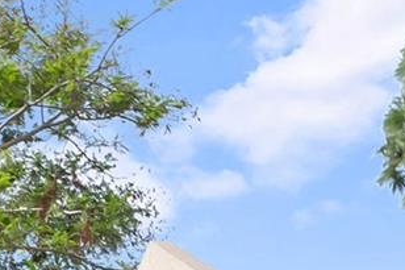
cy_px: 637
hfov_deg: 10.2
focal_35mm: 187
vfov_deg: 6.9
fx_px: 2103
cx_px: -408
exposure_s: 1/50
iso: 100
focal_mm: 24
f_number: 9
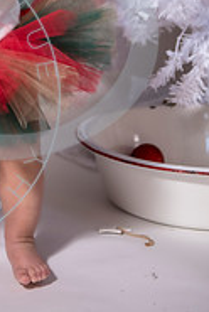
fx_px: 1180
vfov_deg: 14.7
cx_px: -20
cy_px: -30
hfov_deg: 10.0
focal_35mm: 136
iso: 100
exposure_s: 1/125
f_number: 2.8
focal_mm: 56
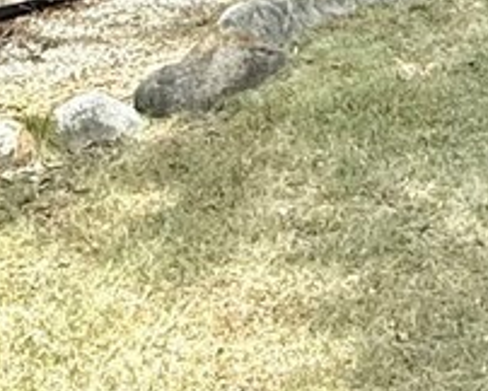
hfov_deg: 17.5
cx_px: 432
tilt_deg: +0.9
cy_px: -456
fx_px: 1561
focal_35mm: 108
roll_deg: +0.2
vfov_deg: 12.2
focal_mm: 2.22
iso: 64
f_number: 2.2
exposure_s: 1/638
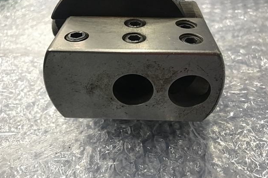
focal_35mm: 30
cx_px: 136
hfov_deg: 61.9
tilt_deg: -36.2
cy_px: 87
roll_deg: +8.3
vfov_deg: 43.6
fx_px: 223
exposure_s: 1/20
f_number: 1.8
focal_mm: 3.99
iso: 40
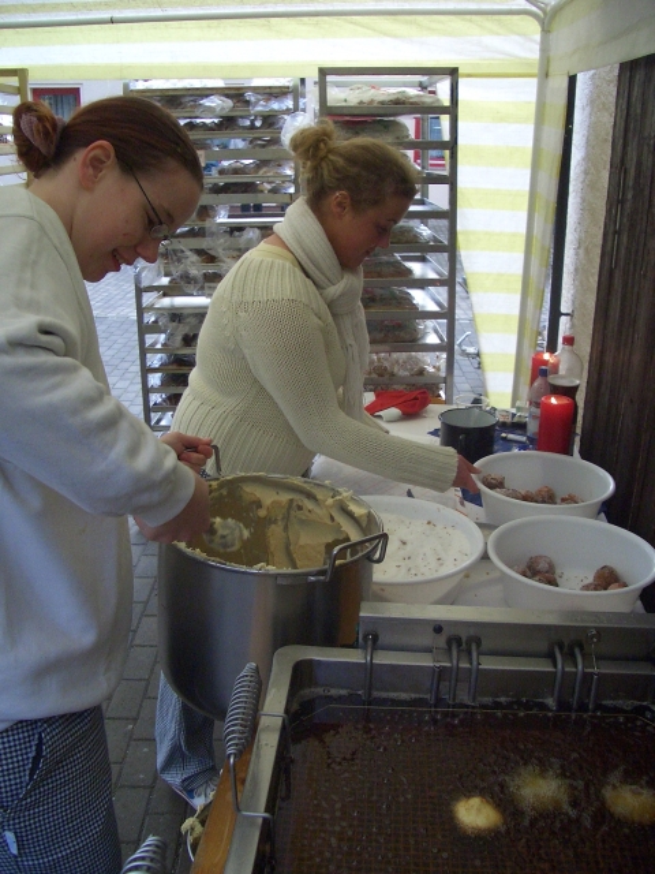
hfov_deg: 40.7
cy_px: 437
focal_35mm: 35
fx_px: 883
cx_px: 328
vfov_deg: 52.6
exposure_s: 1/250
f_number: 2.6
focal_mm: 5.8
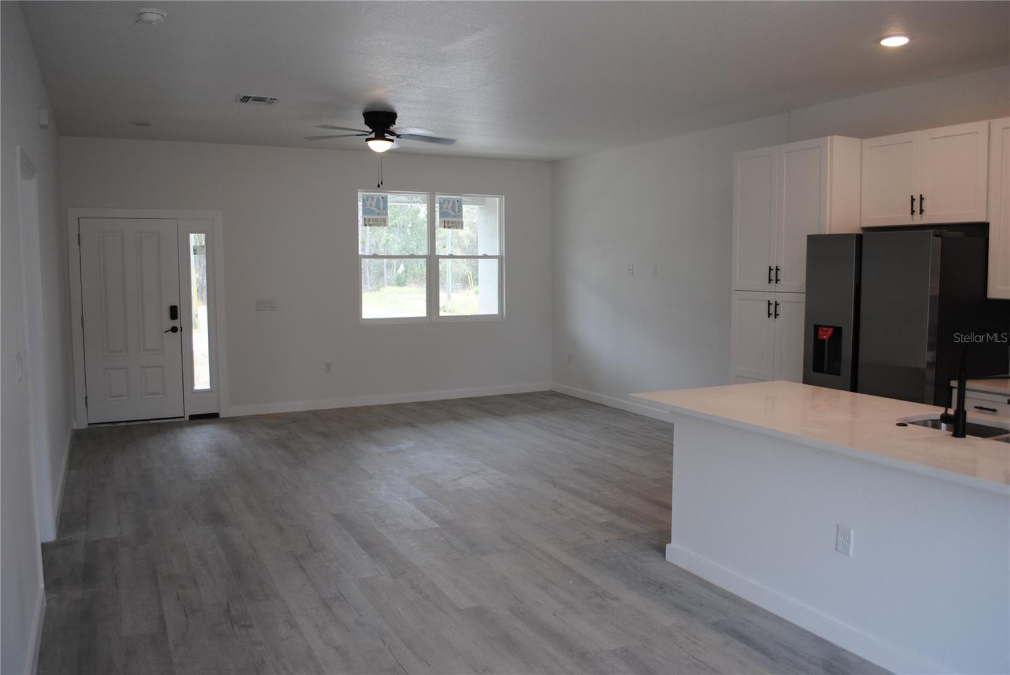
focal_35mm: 27
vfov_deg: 48.0
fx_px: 758
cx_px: 505
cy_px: 338
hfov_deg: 67.3
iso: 200
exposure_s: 1/60
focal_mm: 18
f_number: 4
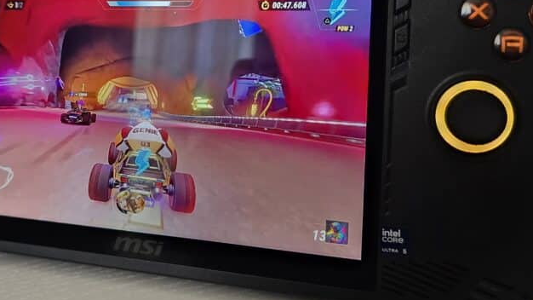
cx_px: 198
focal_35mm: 41
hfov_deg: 48.9
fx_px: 579
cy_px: 87
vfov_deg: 28.7
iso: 200
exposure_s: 1/100
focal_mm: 6.3
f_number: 1.7
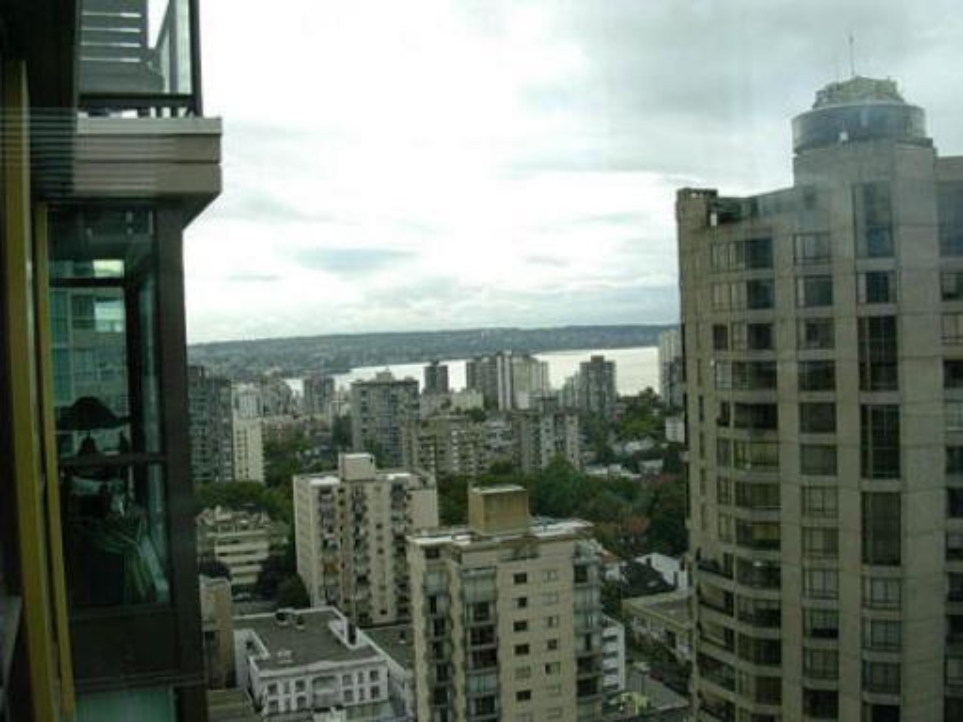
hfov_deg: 50.1
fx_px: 1029
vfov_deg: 38.7
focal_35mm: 37
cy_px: 361
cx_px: 482
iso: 70
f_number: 2.7
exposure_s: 1/121
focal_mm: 5.6
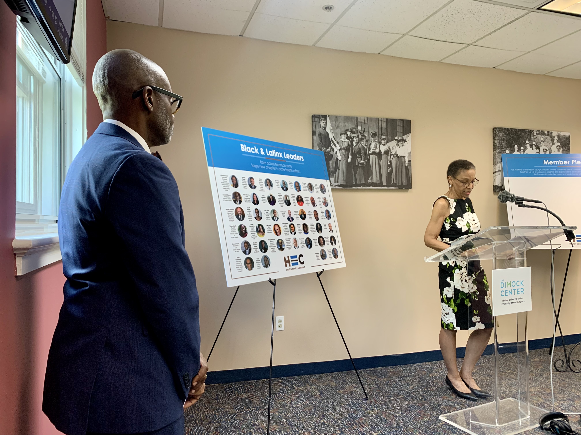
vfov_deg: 53.1
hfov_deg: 67.3
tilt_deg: +1.0
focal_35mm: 26
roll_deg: +0.0
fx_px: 436
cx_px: 290
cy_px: 218
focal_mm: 4.25
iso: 80
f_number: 1.8
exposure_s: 1/51
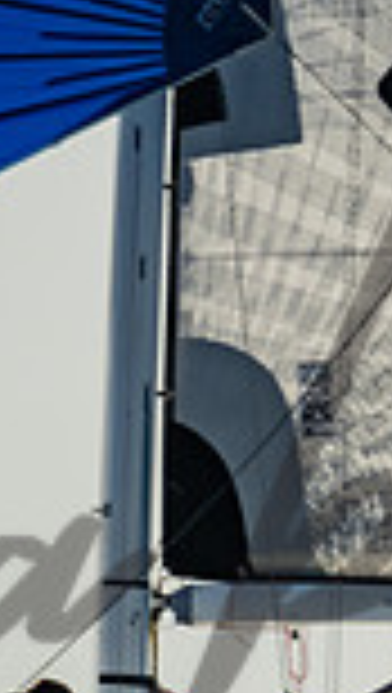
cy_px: 531
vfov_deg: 2.4
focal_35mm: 906
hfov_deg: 1.3
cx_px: 738
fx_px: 16687
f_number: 6.3
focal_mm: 200
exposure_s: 1/1250
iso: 320
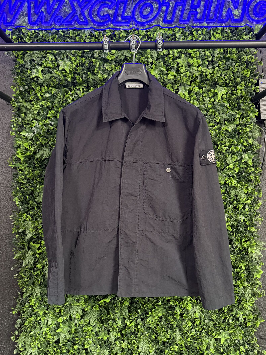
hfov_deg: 48.2
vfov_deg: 61.6
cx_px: 132
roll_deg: +0.2
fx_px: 297
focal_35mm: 29
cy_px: 184
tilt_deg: -1.1
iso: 1000
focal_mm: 6.76
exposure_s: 1/32
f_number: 1.78
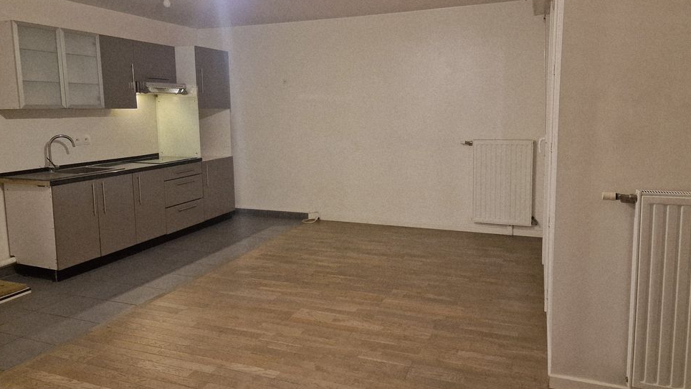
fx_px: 476
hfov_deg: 71.9
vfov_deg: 44.3
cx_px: 351
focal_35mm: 26
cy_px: 170
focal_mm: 6.4
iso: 640
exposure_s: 1/50
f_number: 1.8
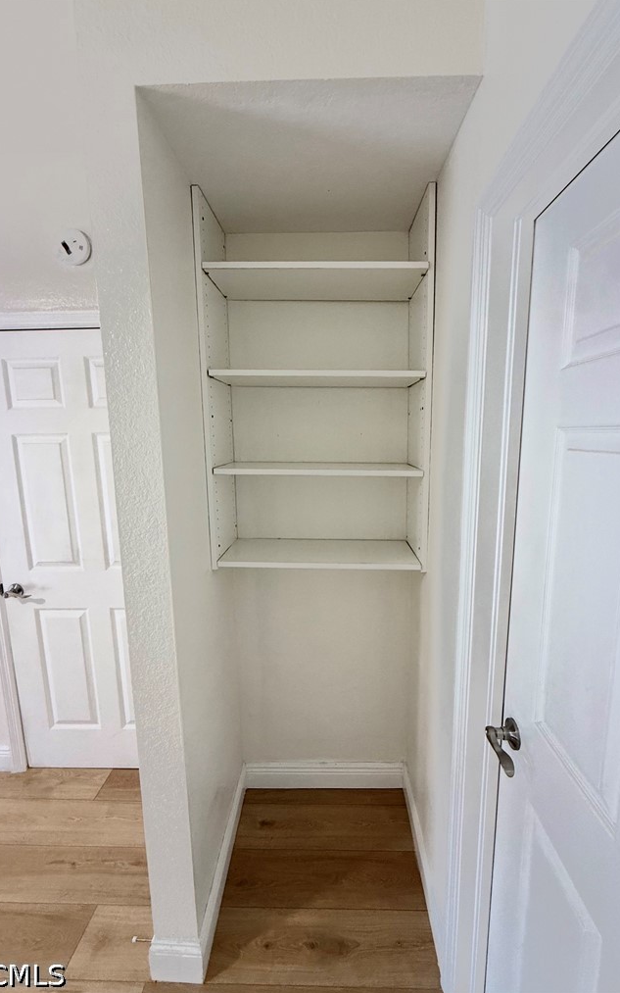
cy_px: 496
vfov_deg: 101.5
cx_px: 318
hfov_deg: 74.8
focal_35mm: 15
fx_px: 406
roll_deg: +0.4
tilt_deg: -7.7
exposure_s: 1/99
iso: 320
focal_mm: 2.22
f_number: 2.2
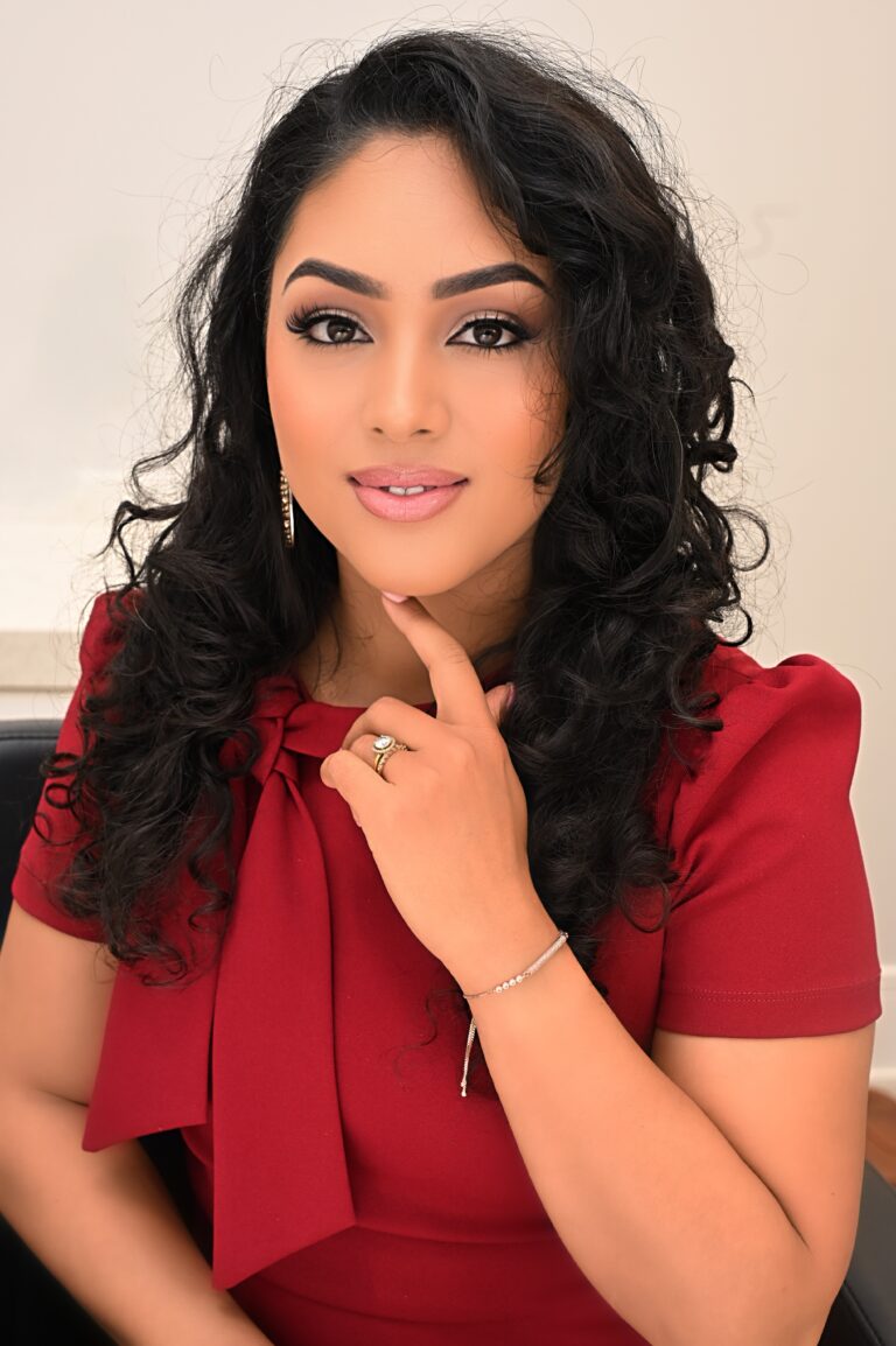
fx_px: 1869
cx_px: 448
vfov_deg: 39.6
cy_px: 673
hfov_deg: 27.0
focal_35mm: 50
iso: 640
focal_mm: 50
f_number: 7.1
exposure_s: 1/40
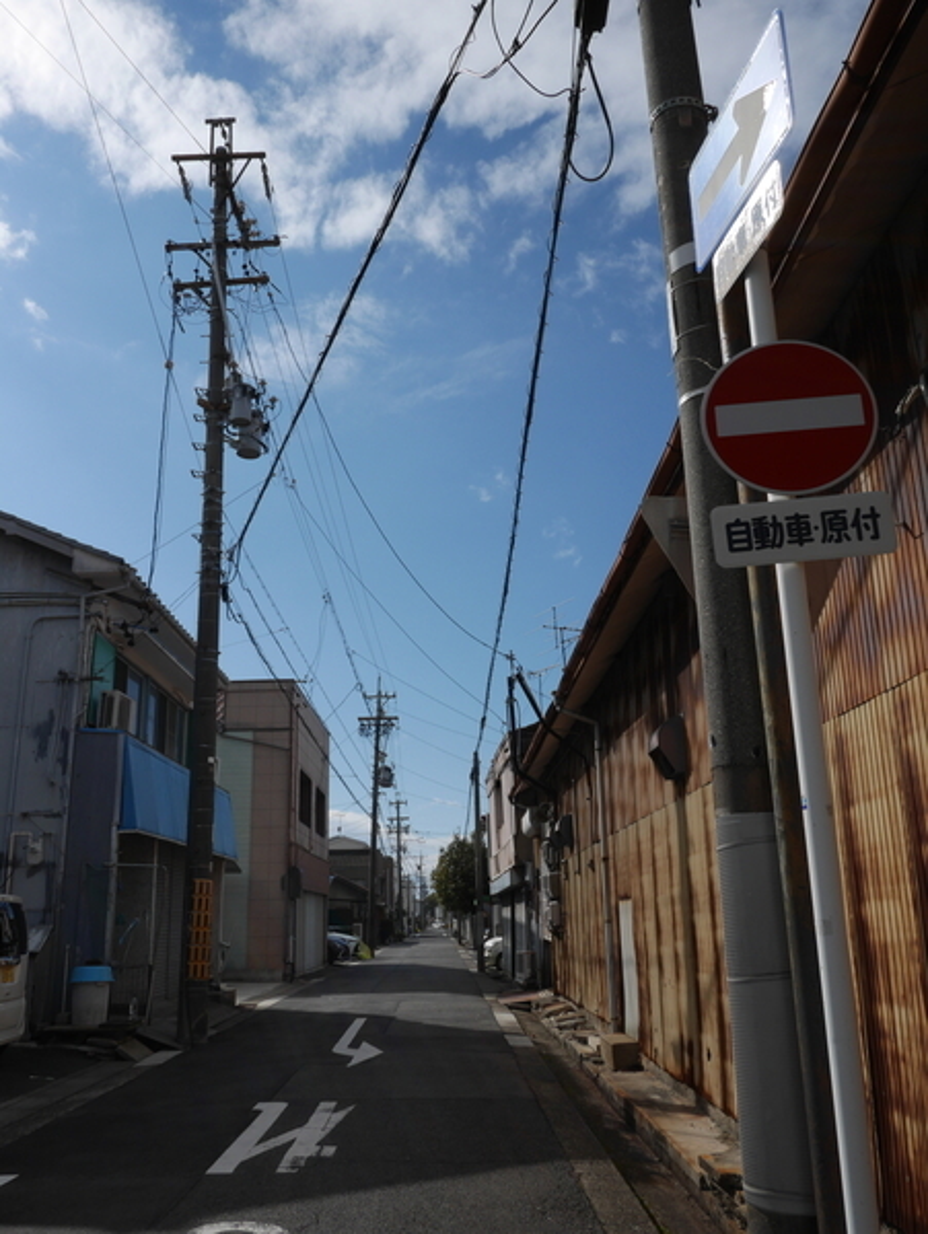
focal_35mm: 28
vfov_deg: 63.4
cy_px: 617
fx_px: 999
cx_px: 464
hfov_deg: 49.8
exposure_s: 1/400
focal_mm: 14
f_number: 11
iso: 200
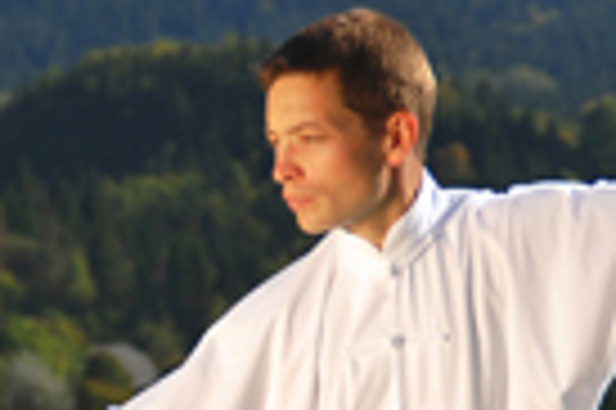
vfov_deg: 3.5
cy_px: 374
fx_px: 6751
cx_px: 198
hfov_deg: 5.2
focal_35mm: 395
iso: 100
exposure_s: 1/160
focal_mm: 90
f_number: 5.3
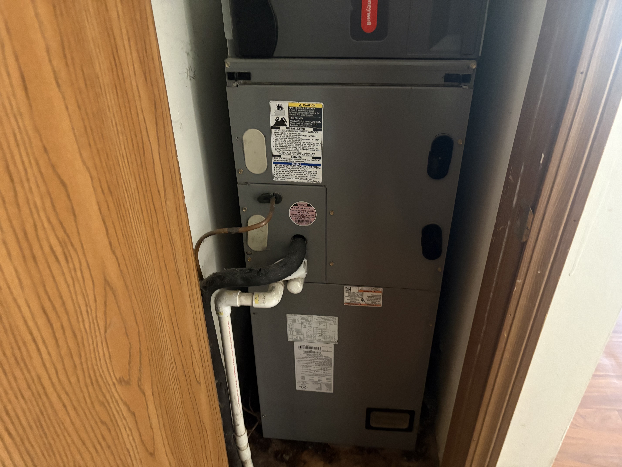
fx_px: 467
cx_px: 311
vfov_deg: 53.1
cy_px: 234
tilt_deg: -31.5
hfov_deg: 67.3
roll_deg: +1.8
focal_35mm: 26
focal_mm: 5.96
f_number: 1.6
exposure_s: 1/30
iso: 800
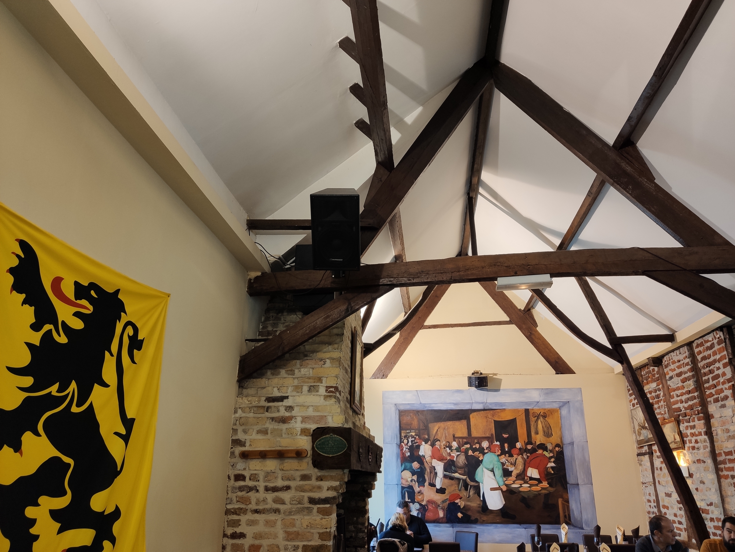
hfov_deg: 65.3
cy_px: 276
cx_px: 368
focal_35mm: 27
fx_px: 573
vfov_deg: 51.4
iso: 463
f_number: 1.75
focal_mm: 4.75
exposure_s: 1/50
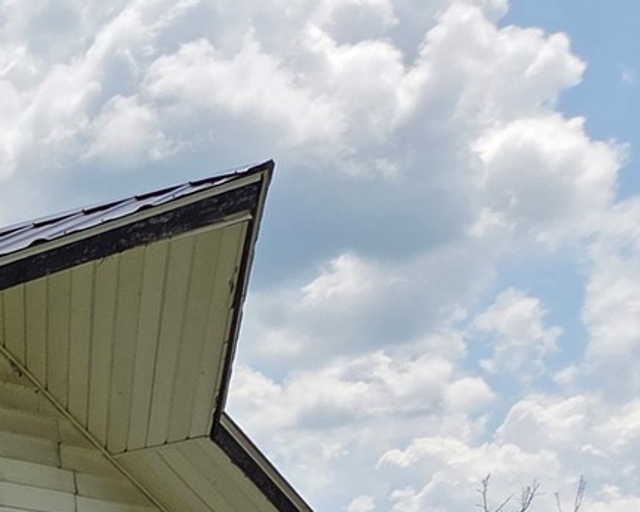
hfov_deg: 13.7
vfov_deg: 13.2
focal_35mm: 107
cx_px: -833
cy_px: 872
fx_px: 2027
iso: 80
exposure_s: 1/7328
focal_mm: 5.4
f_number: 1.8
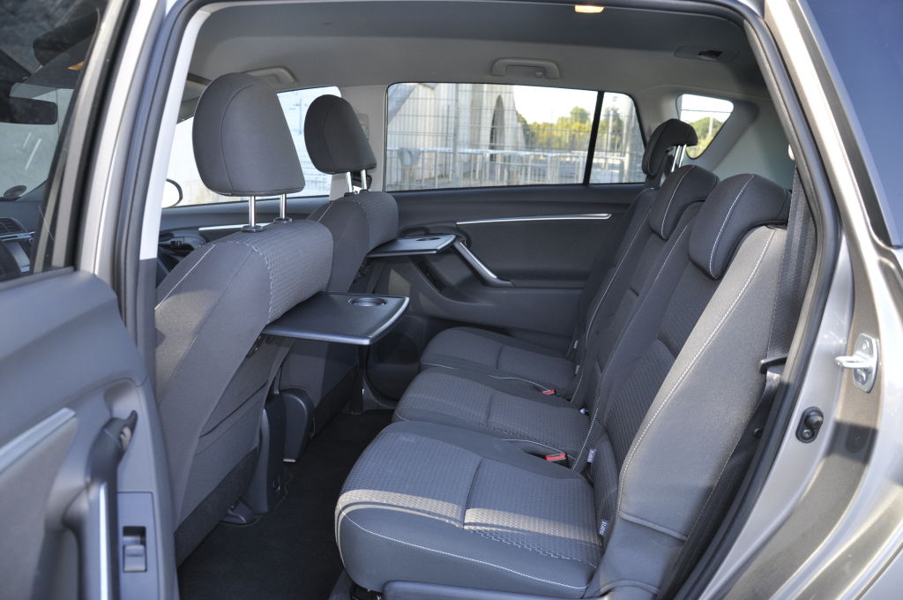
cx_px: 452
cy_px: 300
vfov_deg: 47.8
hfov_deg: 67.4
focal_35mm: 27
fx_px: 676
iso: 400
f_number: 3.5
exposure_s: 1/125
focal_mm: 18
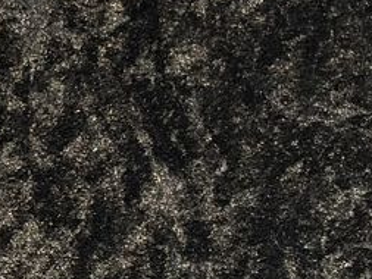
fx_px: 2828
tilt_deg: -47.5
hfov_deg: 7.3
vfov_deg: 5.7
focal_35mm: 263
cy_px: 57
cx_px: -323
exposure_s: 1/40
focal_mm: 5.96
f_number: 1.6
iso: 250
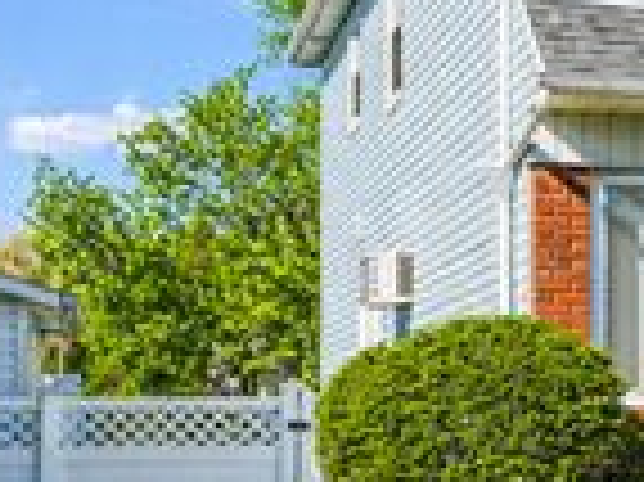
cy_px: 304
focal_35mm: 101
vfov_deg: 14.6
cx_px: 914
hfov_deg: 17.8
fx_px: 1877
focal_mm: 30
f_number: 10
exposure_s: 1/250
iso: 100
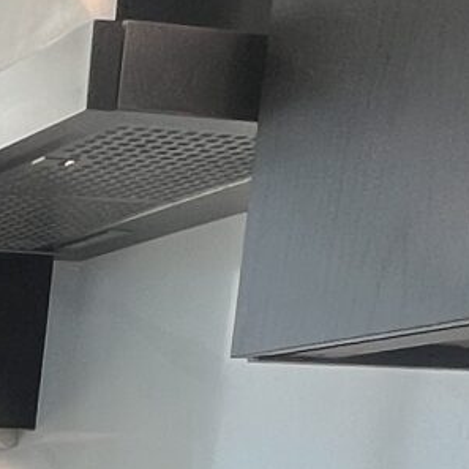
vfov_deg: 14.5
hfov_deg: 14.2
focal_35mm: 99
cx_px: -521
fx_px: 1518
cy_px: 943
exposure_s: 1/175
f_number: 1.8
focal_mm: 1.57
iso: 32
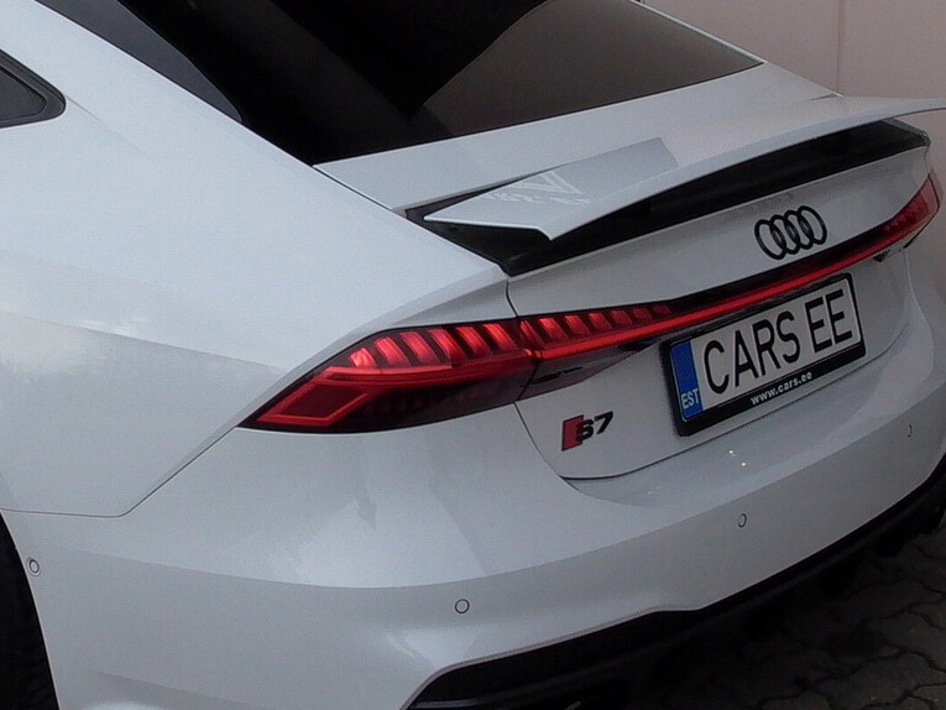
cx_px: 88
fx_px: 1886
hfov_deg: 27.1
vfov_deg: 21.2
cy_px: 192
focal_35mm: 69
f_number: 4.63
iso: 100
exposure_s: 1/652
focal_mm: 7.15
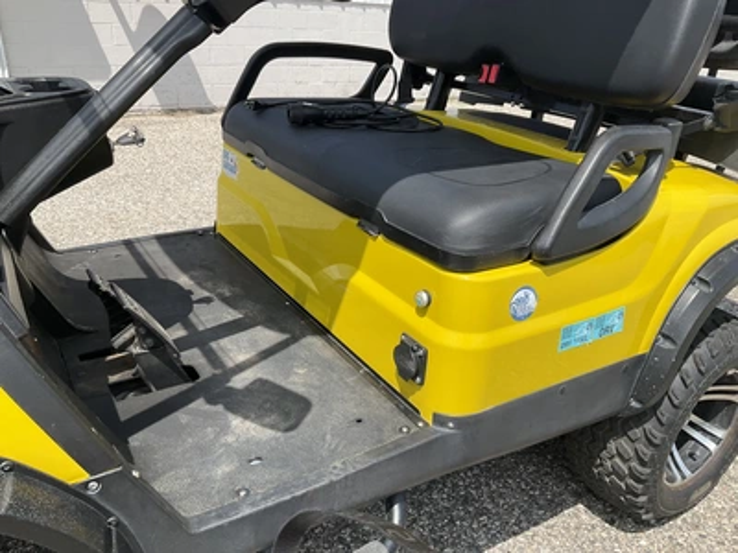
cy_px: 276
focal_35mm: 29
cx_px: 369
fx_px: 618
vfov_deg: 48.2
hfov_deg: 61.7
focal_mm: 3
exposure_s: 1/1577
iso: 25
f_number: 1.8
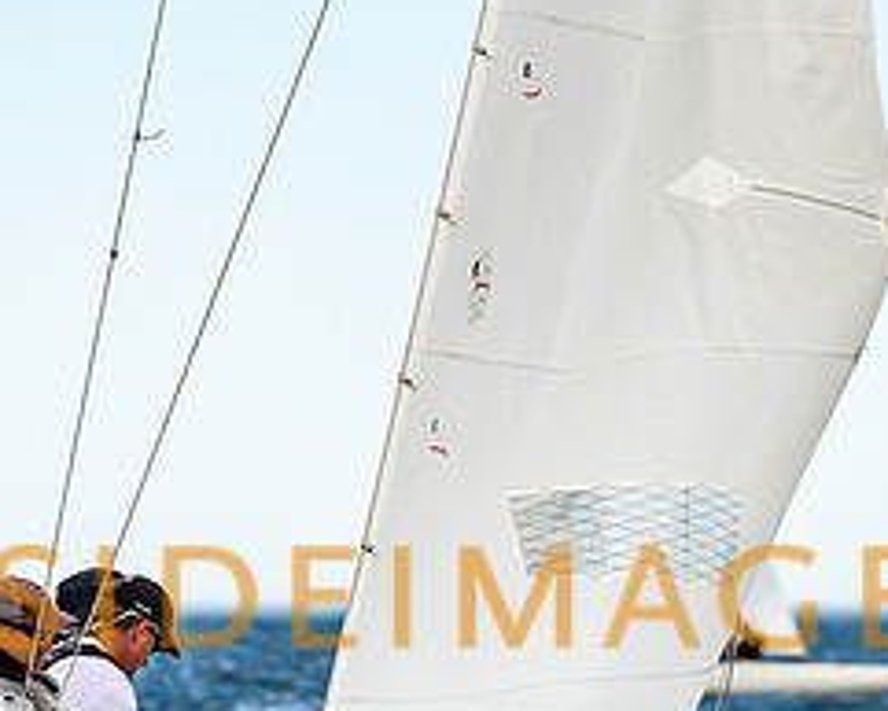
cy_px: 731
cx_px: 181
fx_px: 14802
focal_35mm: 563
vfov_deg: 2.8
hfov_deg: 3.4
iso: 320
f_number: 5.6
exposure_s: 1/1250
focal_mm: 200
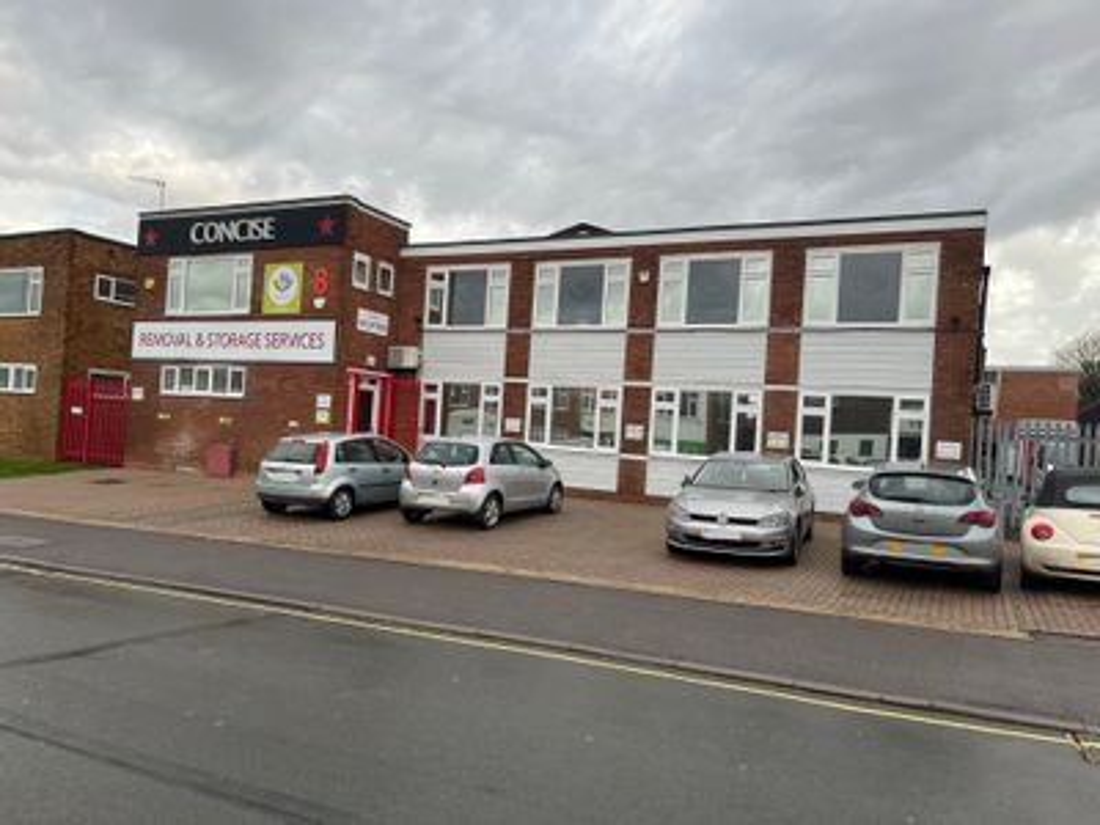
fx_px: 826
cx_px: 550
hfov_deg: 67.3
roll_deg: -1.4
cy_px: 412
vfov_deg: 53.1
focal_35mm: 26
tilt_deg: -5.3
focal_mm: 5.1
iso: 50
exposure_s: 1/390
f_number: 1.6
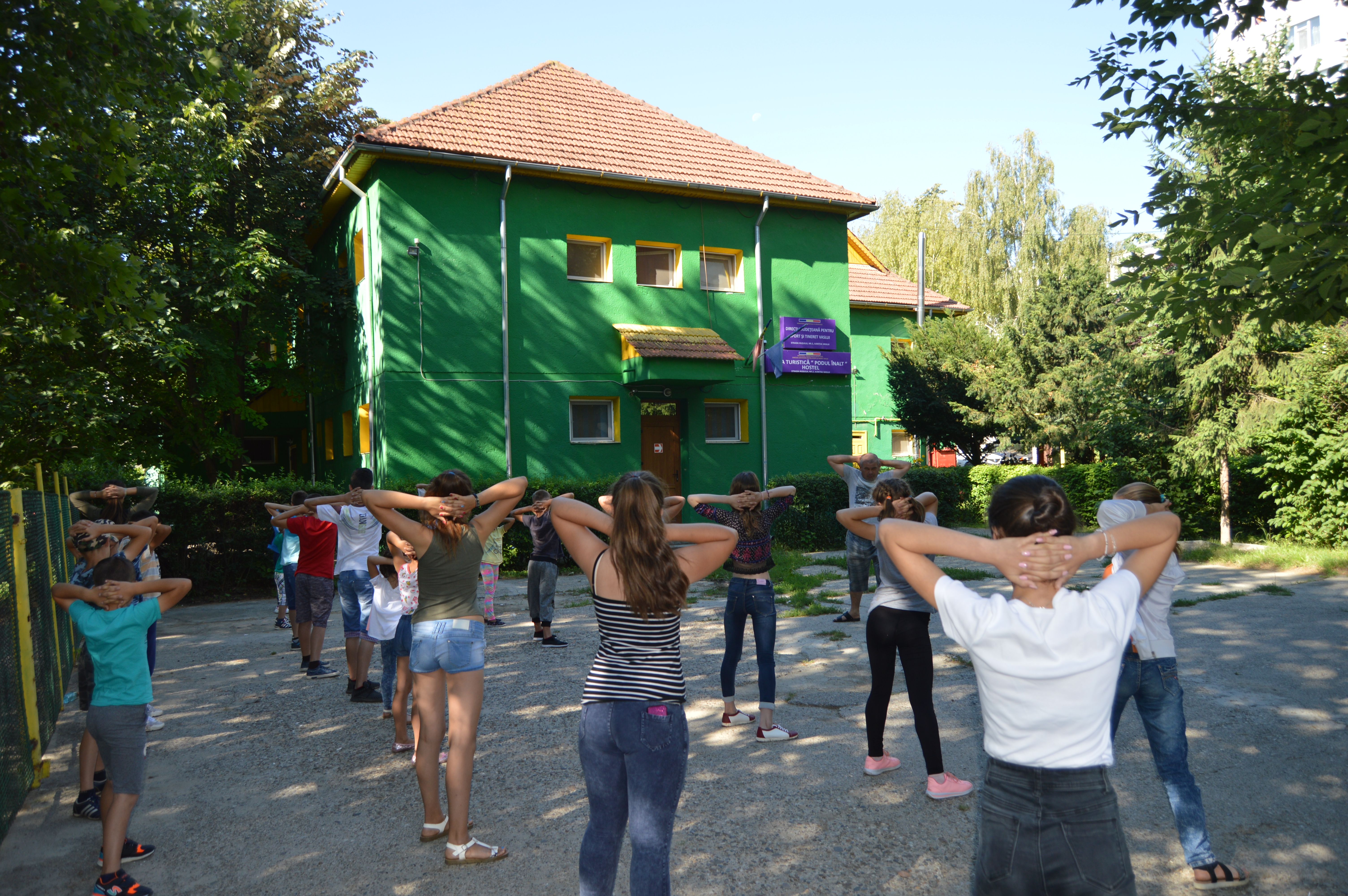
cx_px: 674
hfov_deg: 67.4
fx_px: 1010
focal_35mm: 27
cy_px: 448
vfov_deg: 47.8
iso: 100
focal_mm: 18
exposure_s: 1/200
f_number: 4
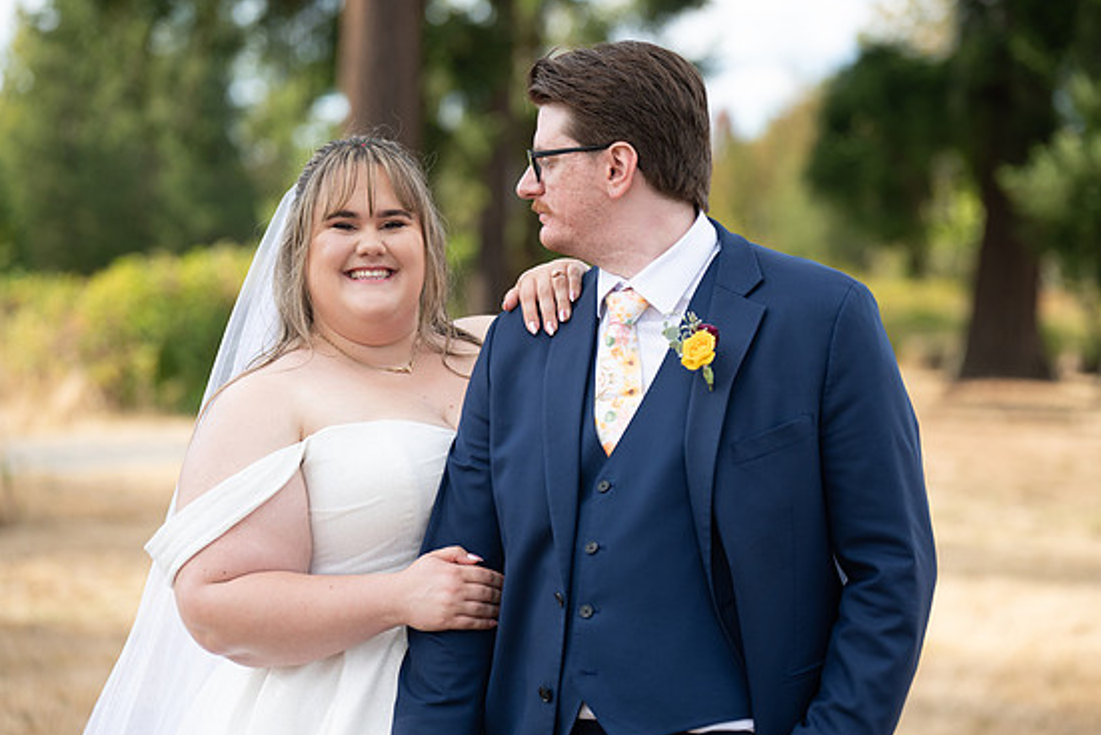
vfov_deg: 13.6
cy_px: 365
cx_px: 573
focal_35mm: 101
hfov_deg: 20.2
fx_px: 3090
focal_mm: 96
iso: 400
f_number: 2.8
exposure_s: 1/1600
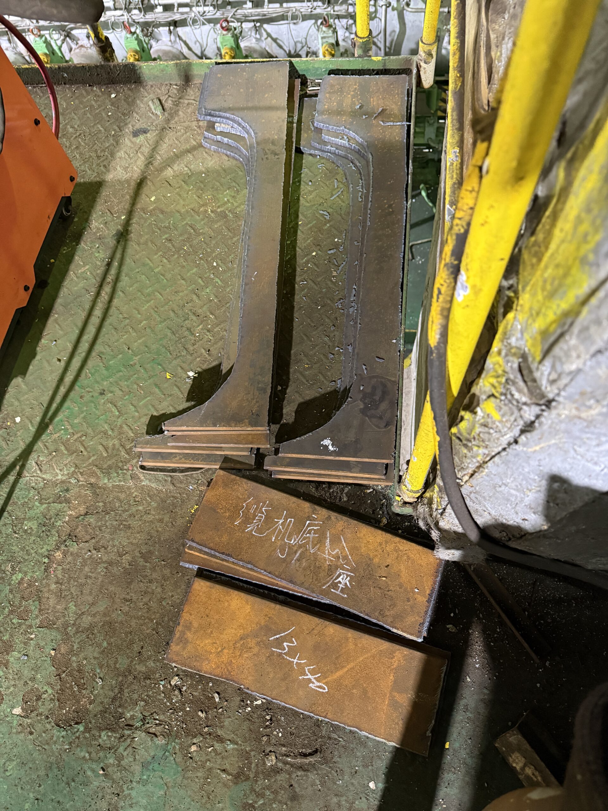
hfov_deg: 56.8
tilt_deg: -67.1
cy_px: 406
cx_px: 304
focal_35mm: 24
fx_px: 562
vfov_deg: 71.6
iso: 800
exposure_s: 1/40
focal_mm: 6.76
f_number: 1.78
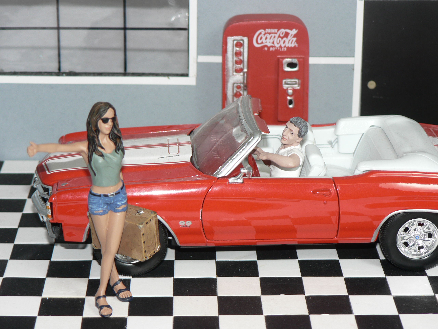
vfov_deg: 14.5
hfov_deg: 19.3
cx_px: 219
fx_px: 1291
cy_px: 164
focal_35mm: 102
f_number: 3.2
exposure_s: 1/60
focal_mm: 16.9
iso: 80
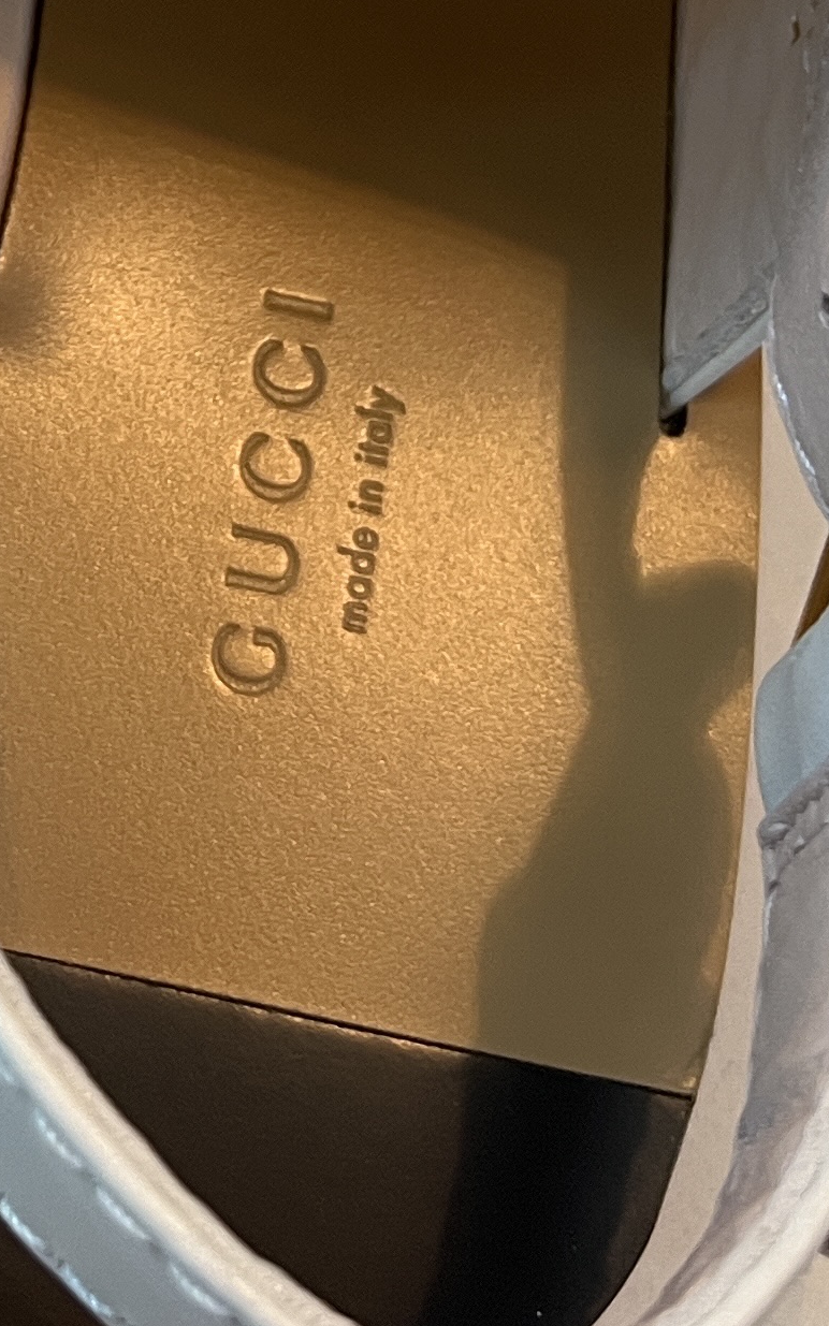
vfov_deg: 22.0
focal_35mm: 90
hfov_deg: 13.9
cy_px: -54
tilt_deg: -72.6
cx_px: -286
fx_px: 3253
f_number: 1.5
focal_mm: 5.7
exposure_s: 1/60
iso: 160
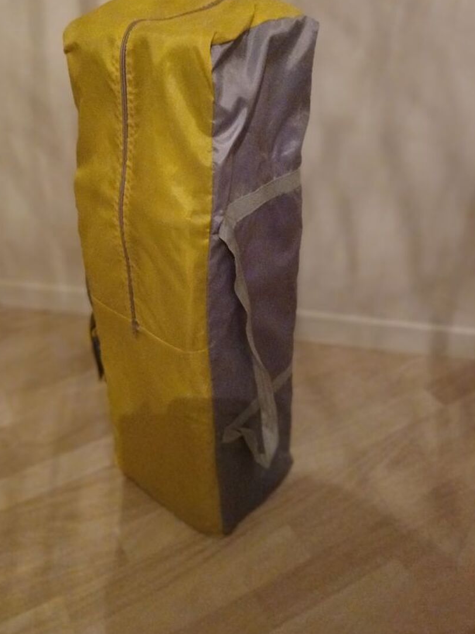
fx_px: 586
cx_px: 205
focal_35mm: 32
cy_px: 253
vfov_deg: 56.4
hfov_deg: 44.0
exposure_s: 1/16.7
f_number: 1.8
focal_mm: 3.98
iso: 1250
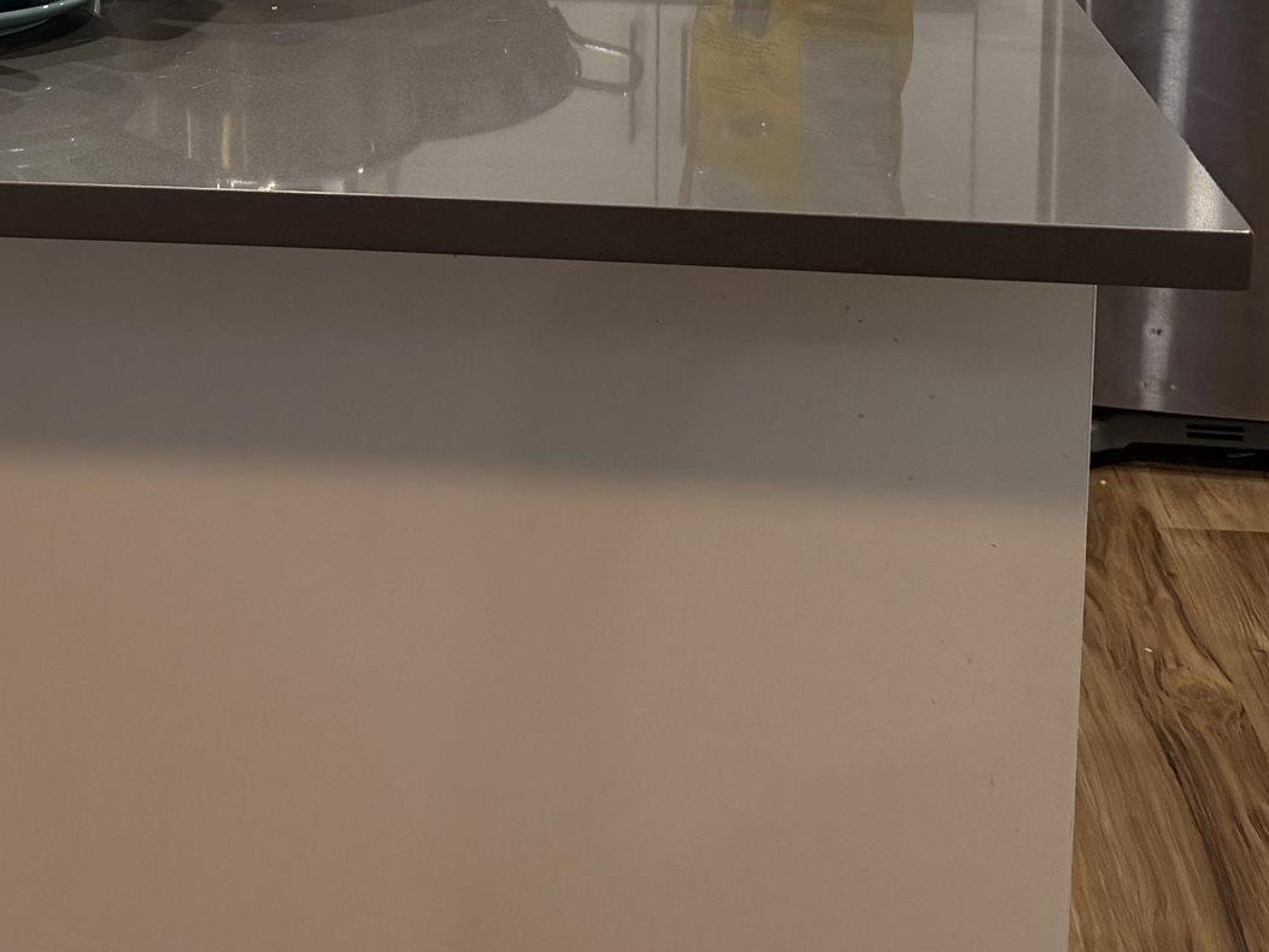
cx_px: 252
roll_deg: +1.1
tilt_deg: -9.3
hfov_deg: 27.2
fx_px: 2566
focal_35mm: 70
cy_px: -281
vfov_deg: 19.4
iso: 160
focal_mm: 6.76
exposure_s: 1/60
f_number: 1.78
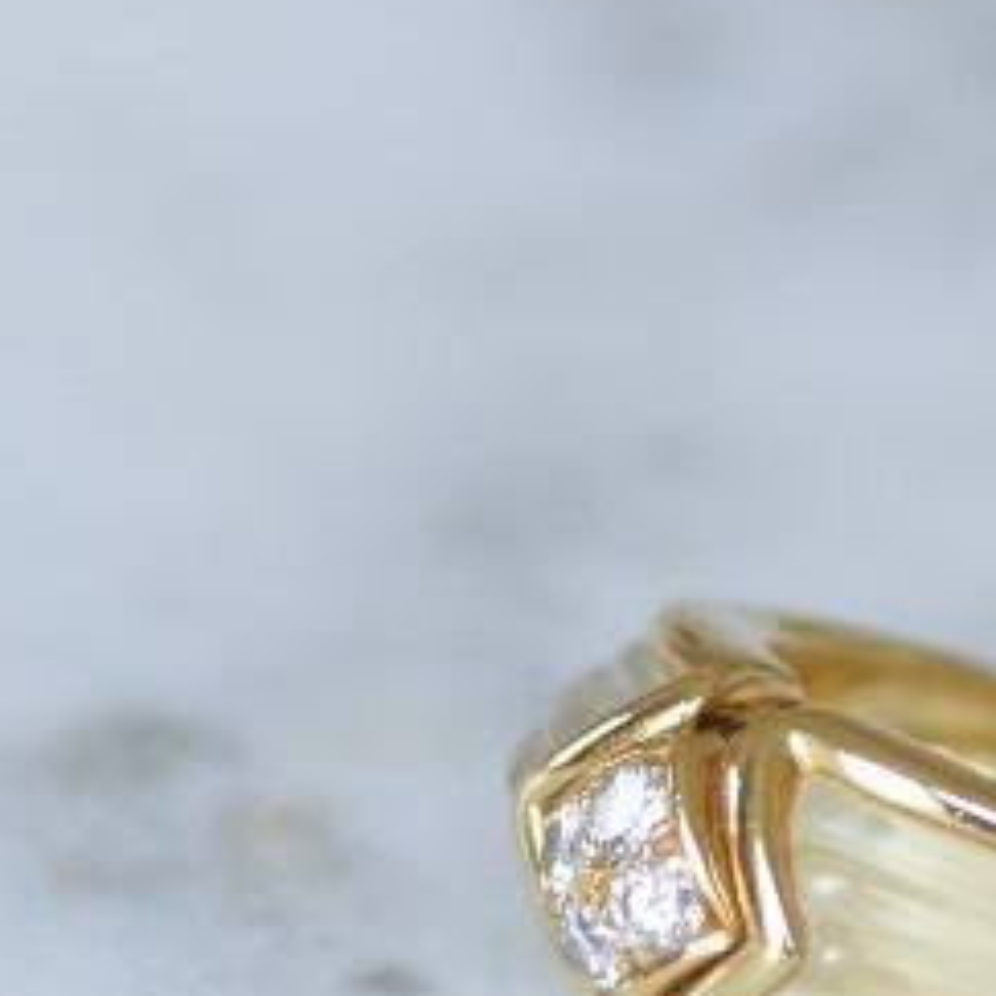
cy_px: 846
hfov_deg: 5.3
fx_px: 10775
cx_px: 953
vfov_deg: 5.3
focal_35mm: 331
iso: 200
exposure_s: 1/125
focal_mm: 70
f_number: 3.2
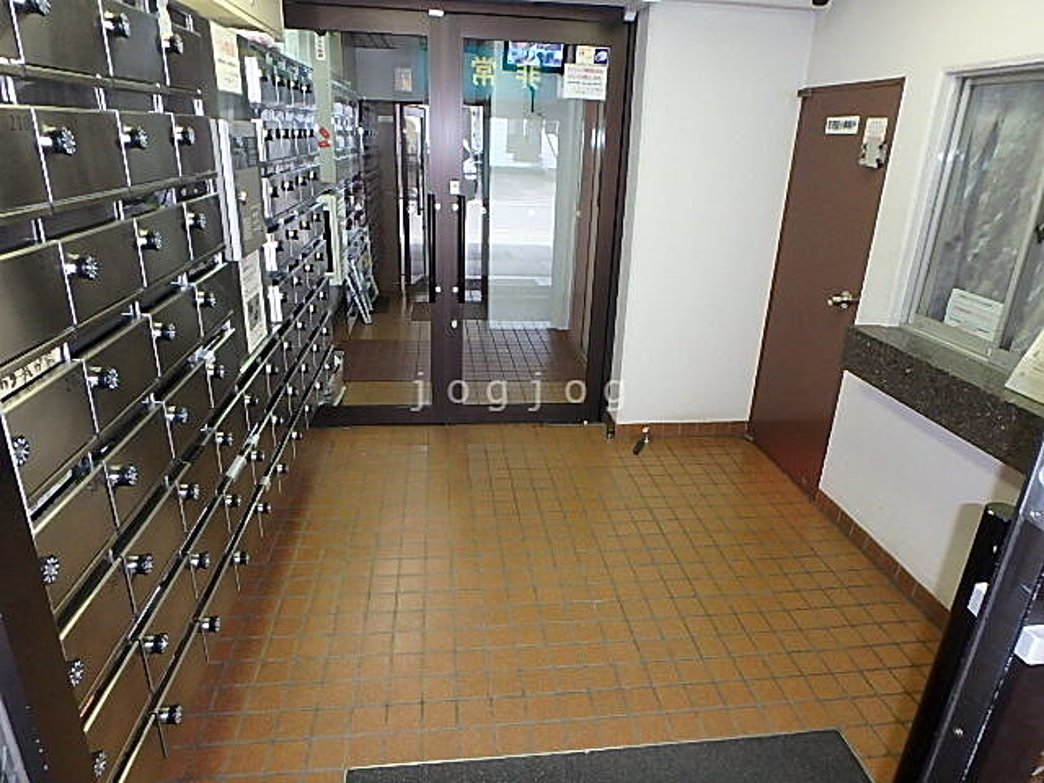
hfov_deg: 79.0
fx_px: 633
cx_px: 522
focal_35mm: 21
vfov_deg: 63.4
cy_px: 392
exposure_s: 1/30
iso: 400
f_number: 3.5
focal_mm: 3.7
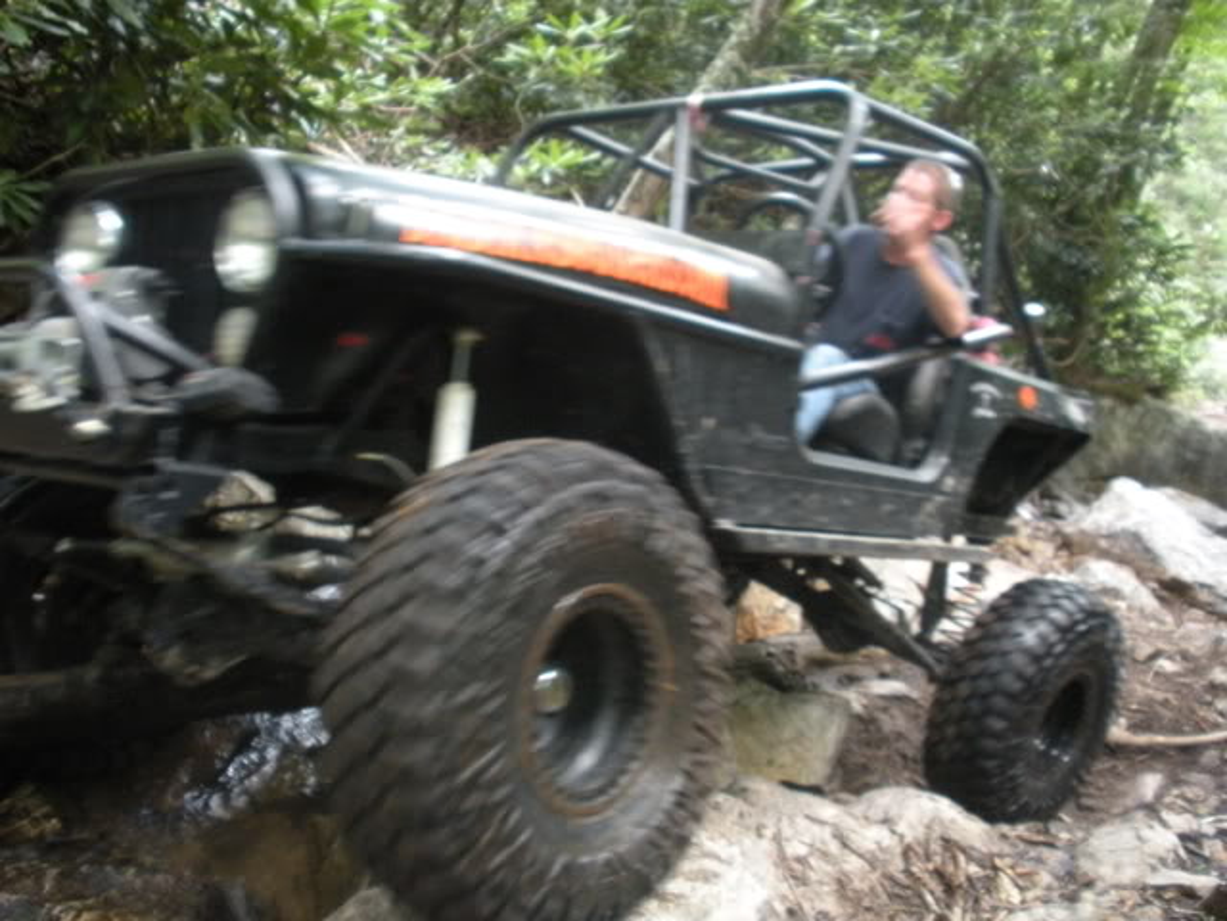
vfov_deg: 40.7
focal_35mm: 35
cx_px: 614
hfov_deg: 52.6
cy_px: 460
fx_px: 1241
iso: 400
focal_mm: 6.3
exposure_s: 1/24.7
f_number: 3.5
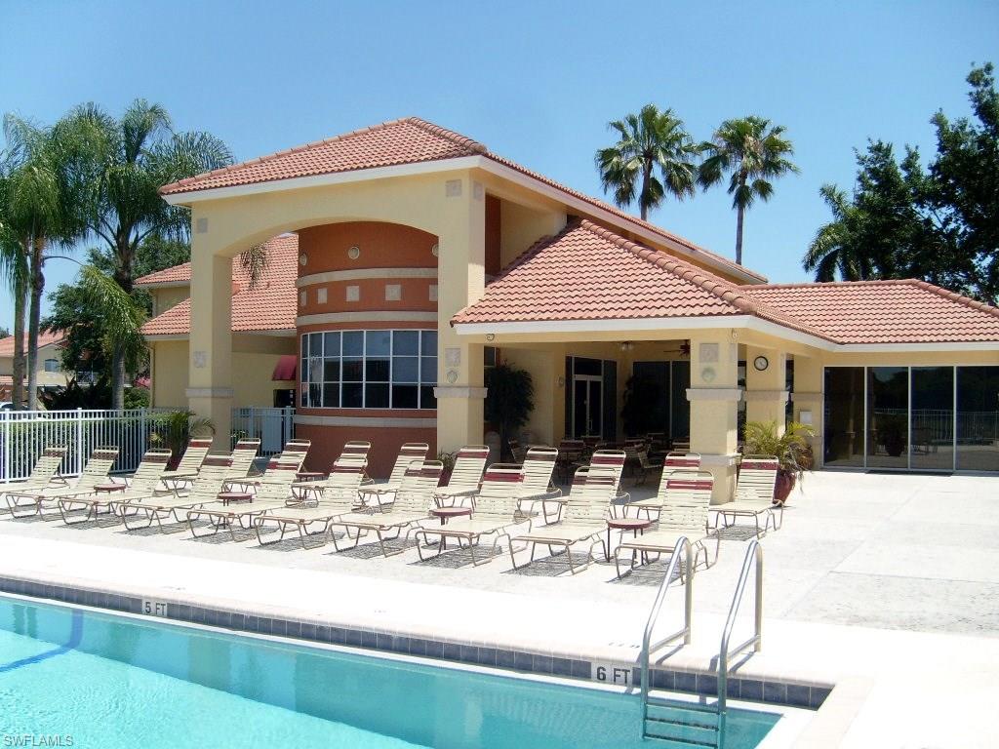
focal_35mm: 35
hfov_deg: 52.6
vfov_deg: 40.7
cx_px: 500
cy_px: 374
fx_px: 1010
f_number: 7.1
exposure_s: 1/350
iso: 80
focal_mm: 5.8
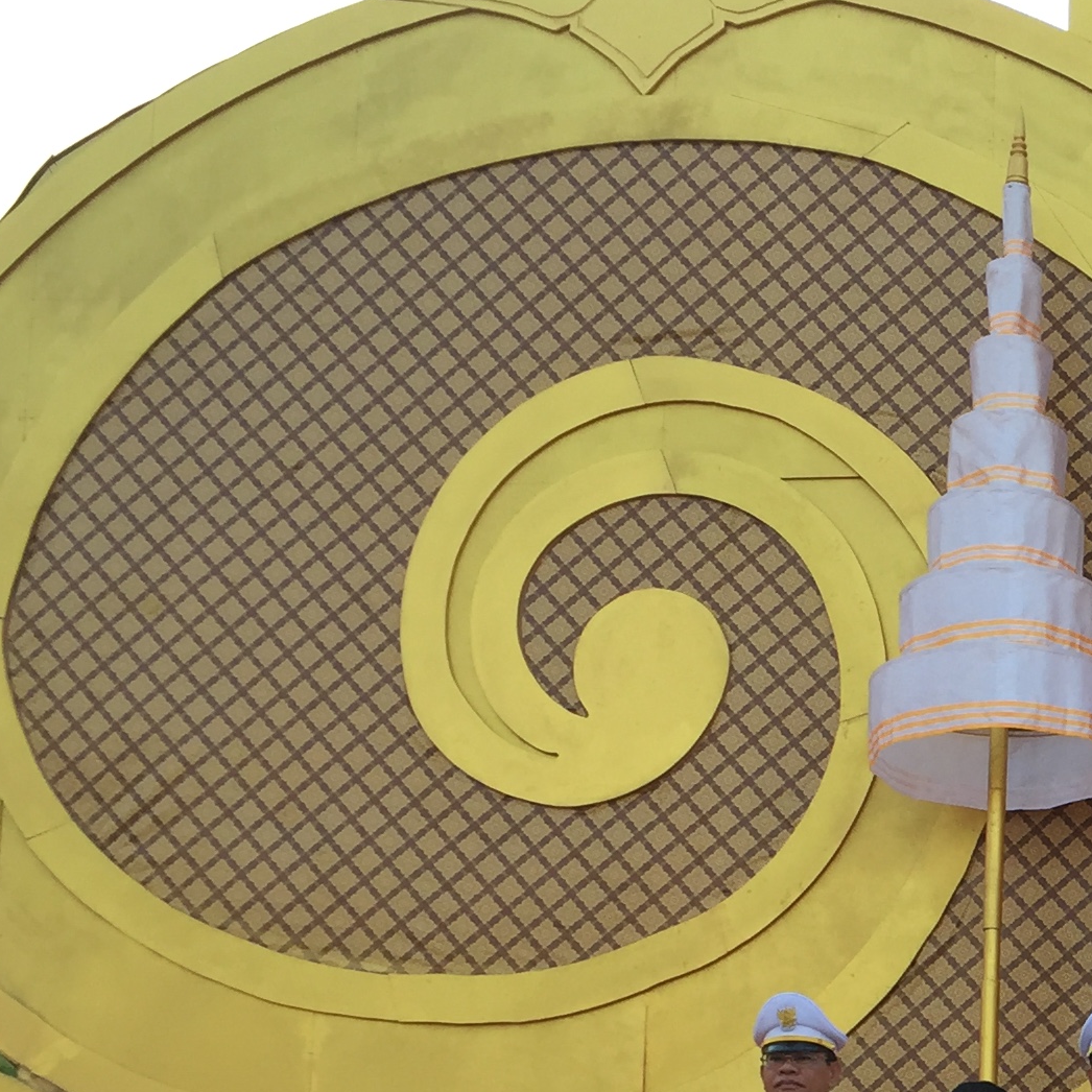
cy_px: 1172
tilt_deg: +8.6
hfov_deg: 19.8
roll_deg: -0.1
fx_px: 2855
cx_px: 1439
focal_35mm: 80
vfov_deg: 20.7
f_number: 2.2
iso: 32
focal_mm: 4.15
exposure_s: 1/311
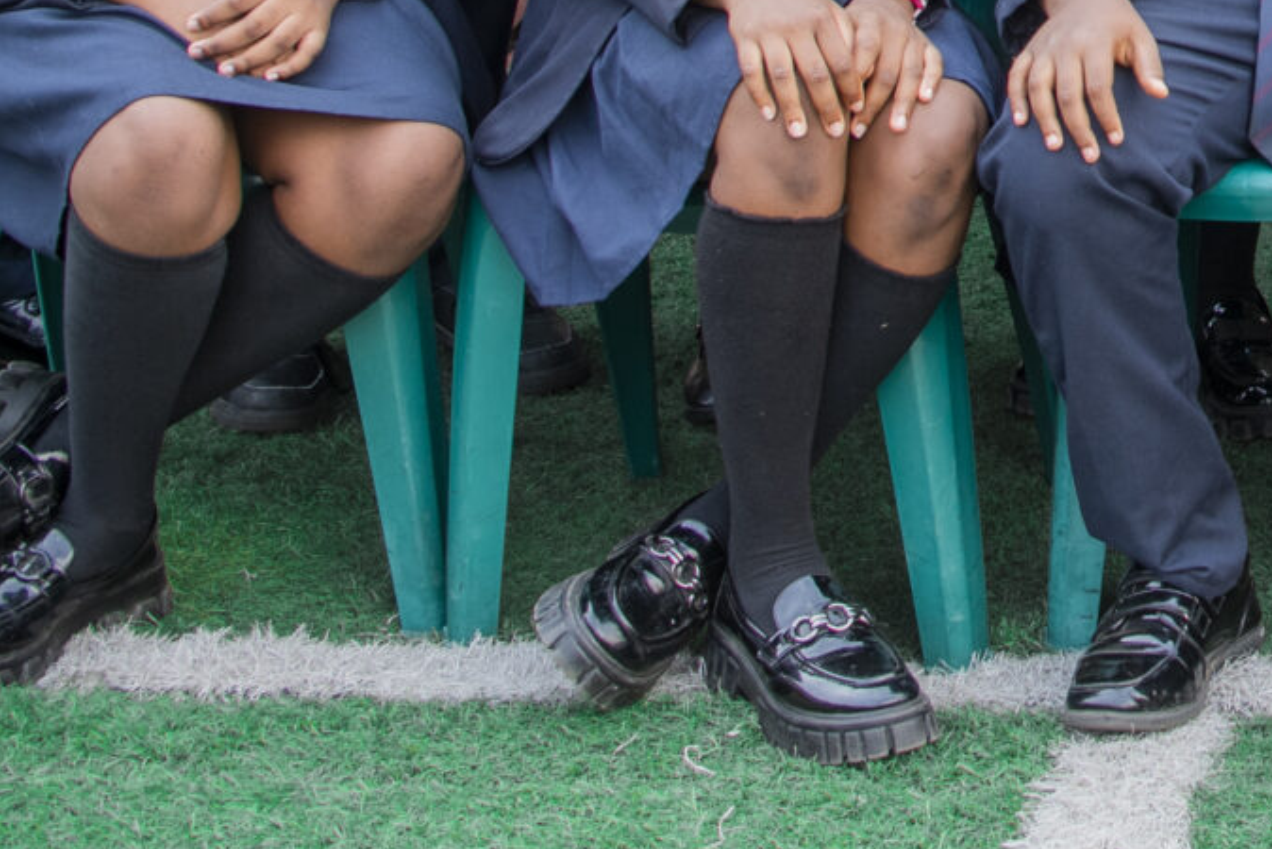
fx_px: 4701
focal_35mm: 133
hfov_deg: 14.7
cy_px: -584
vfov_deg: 9.9
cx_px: 1659
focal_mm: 35
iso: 250
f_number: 4
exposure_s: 1/200
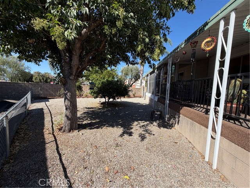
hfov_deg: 102.1
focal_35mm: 14
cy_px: 94
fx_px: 101
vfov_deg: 85.7
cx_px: 125
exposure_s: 1/770
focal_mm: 2.22
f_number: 2.2
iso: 32
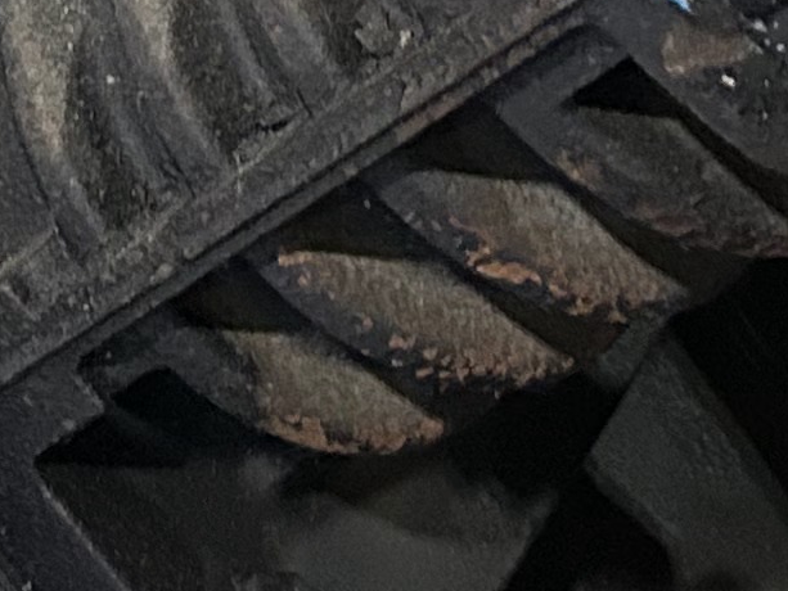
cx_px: 238
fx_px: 3893
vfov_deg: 7.5
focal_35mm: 171
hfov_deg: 11.5
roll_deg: +0.8
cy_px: -1281
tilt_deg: -15.1
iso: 400
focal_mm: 5.7
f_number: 1.5
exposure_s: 1/60
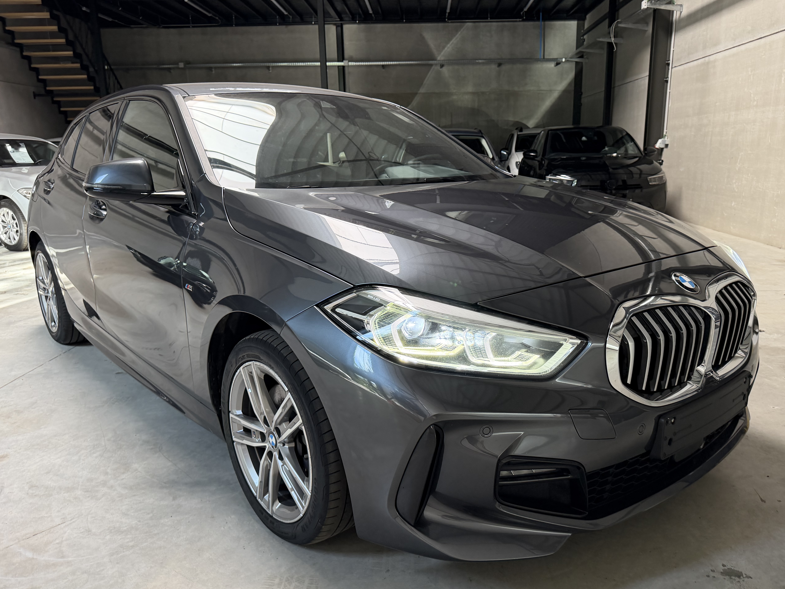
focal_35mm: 27
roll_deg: +0.6
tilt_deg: -15.0
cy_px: 320
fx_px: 612
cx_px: 425
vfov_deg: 51.3
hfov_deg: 65.2
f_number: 1.78
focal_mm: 6.76
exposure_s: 1/70
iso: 250
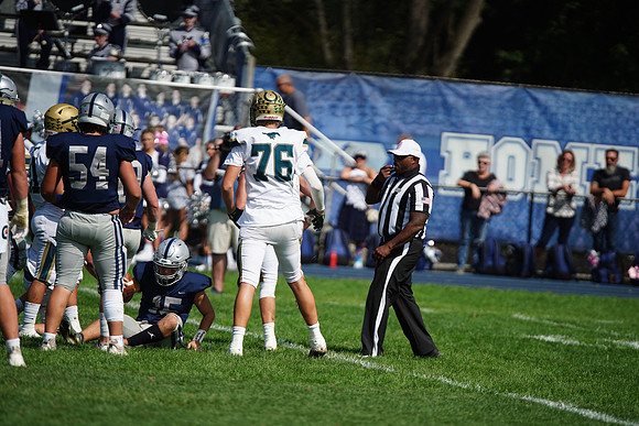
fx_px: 5326
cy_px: 213
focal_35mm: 300
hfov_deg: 6.9
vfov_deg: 4.6
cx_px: 320
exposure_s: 1/8000
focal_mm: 300
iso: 400
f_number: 2.8
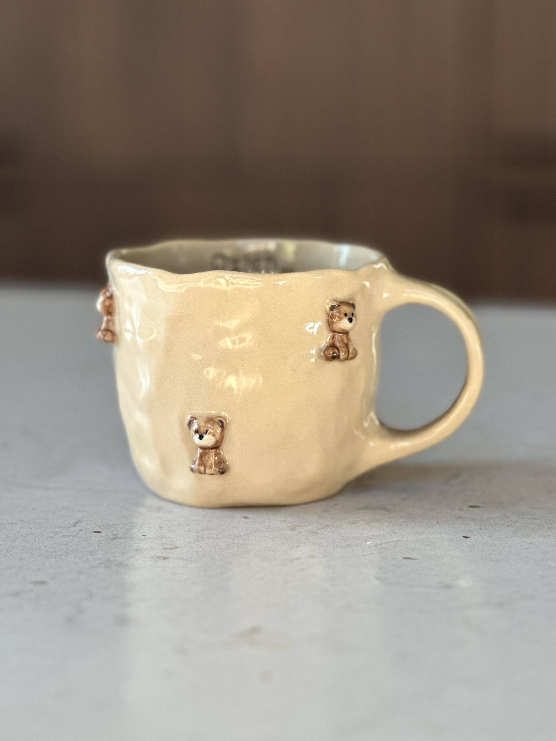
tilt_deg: -11.2
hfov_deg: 19.1
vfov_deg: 25.3
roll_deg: -0.3
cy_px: 370
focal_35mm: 77
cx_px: 278
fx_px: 1649
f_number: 2.8
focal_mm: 9
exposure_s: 1/121
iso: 160
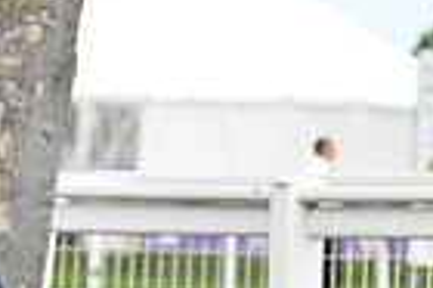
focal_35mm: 498
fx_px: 5983
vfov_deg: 2.7
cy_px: 528
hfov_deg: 4.1
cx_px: -442
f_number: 5
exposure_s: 1/1000
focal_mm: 120
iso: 400
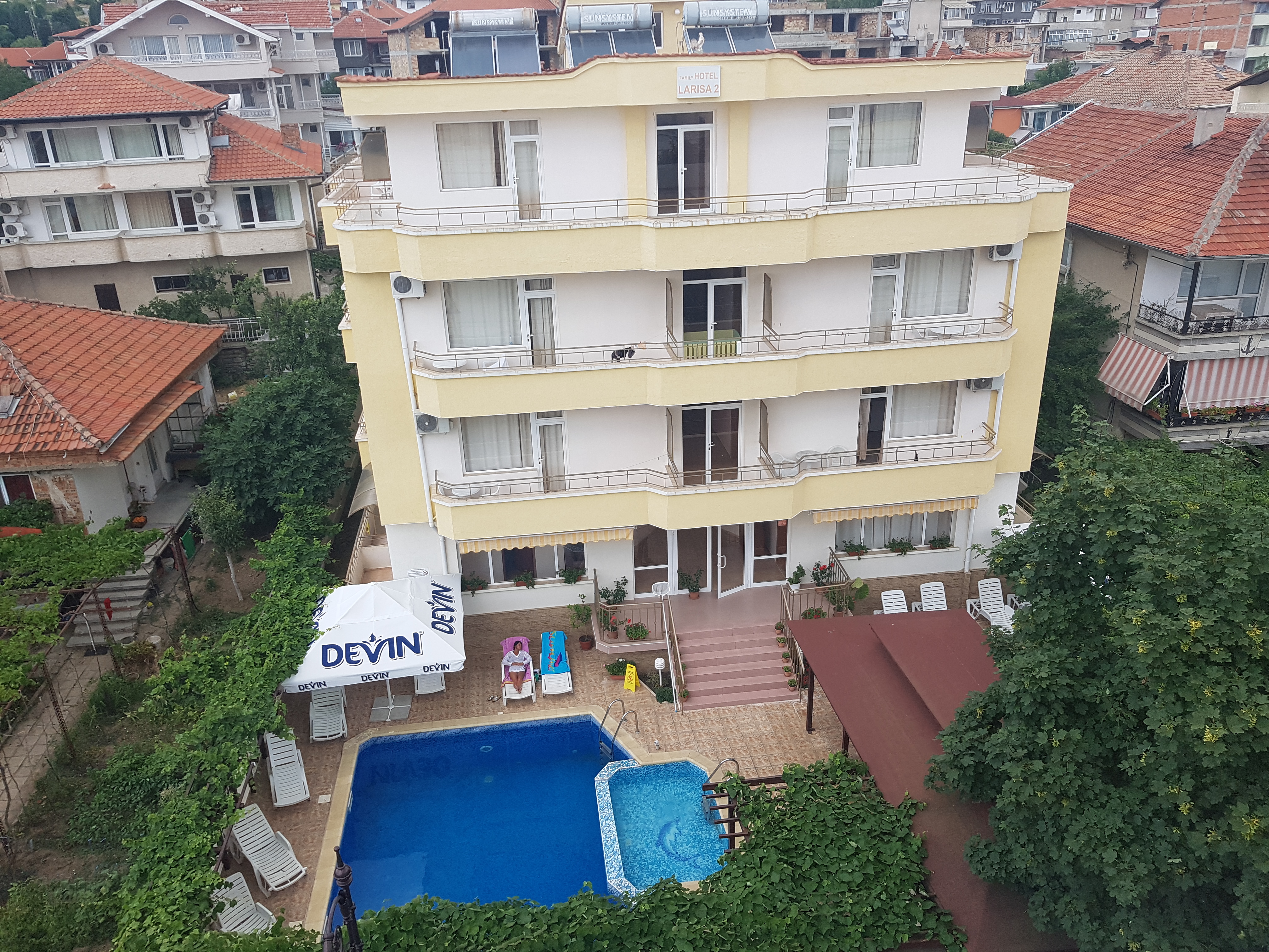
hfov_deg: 67.3
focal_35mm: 26
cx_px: 634
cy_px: 476
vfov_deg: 53.1
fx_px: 953
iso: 50
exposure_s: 1/1116
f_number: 1.7
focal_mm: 4.2
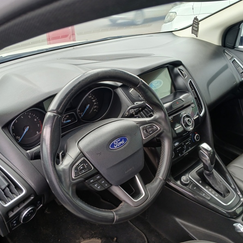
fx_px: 246
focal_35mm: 31
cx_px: 124
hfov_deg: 52.5
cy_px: 121
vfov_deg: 52.5
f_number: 1.8
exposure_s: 1/60
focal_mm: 3.98
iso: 25
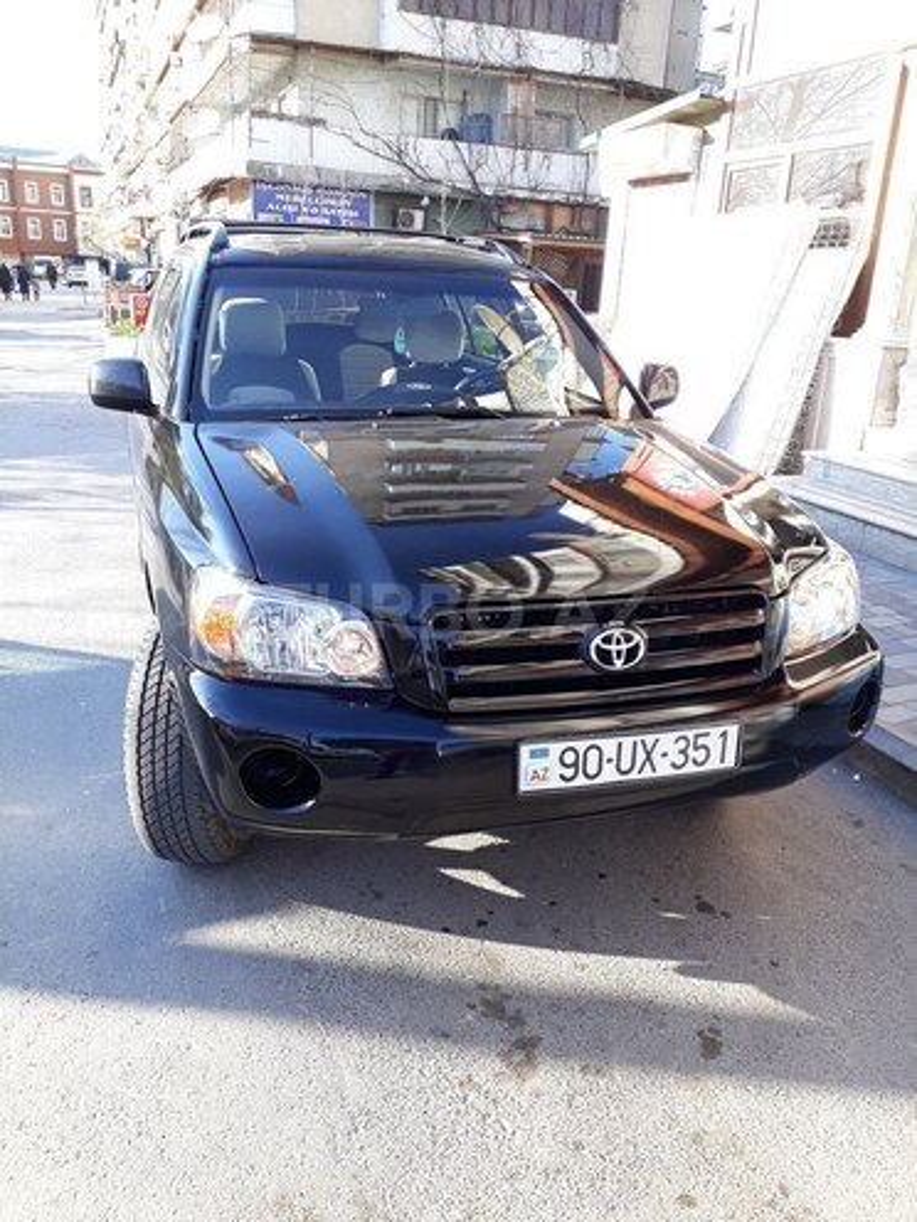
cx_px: 458
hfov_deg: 51.4
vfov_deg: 65.3
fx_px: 954
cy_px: 611
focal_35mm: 27
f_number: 1.9
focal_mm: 3.6
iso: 40
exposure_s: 1/141
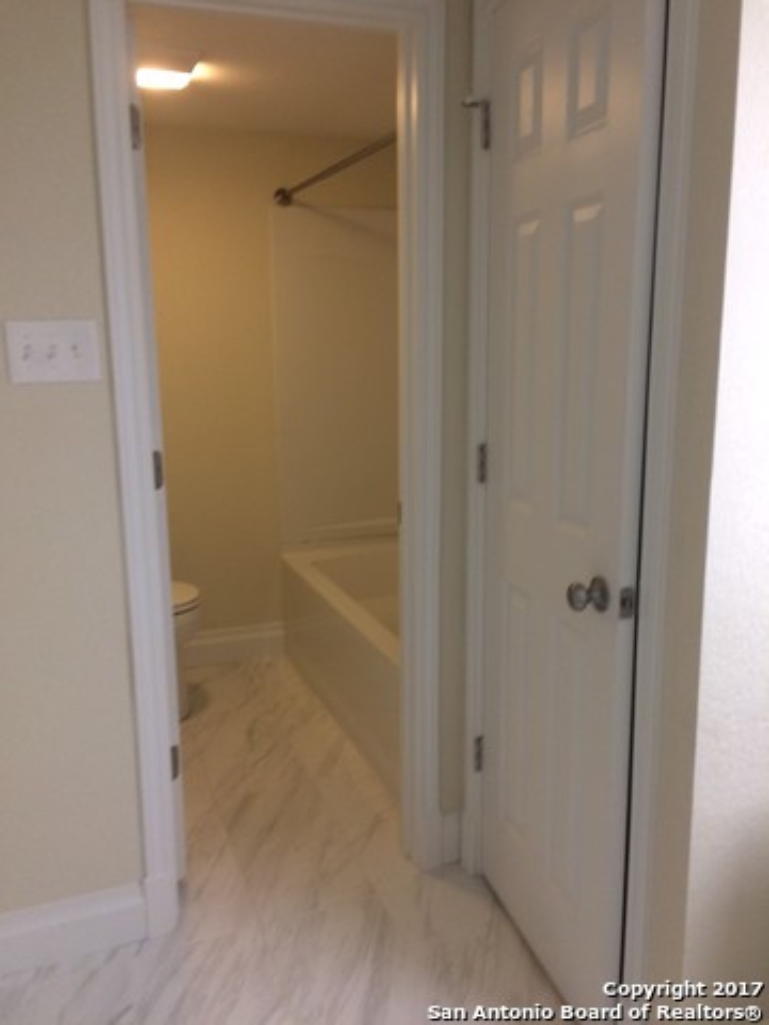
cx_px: 384
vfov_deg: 61.7
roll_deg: -0.1
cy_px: 512
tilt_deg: -13.4
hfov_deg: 48.2
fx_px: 859
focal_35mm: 29
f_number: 2.2
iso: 125
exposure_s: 1/30
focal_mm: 4.15
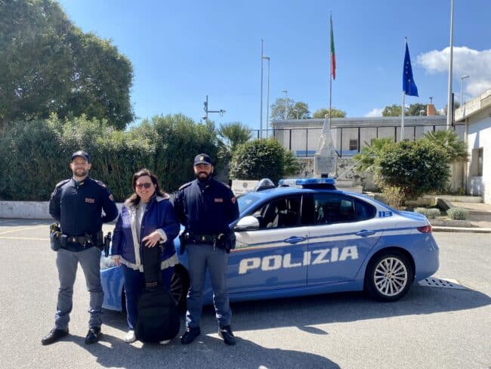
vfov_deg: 53.1
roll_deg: -1.3
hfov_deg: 67.3
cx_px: 246
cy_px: 184
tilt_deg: -2.3
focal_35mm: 26
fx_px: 369
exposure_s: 1/1701
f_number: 1.8
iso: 32
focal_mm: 4.25
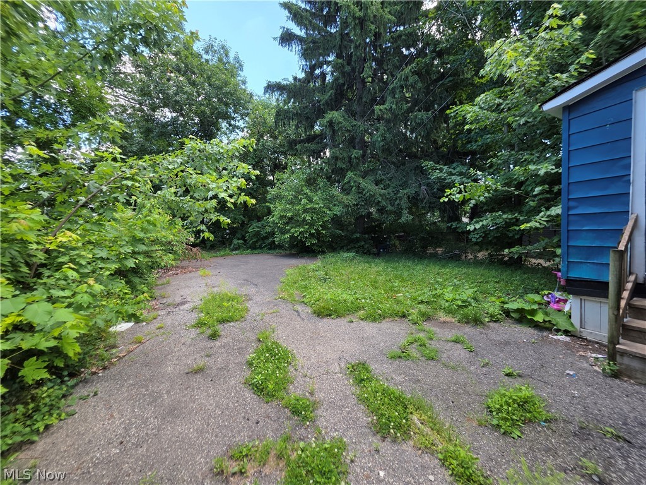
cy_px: 242
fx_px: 243
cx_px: 323
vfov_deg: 89.9
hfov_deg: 106.2
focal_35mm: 13
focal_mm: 2.2
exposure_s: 1/120
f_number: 1.9
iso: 20
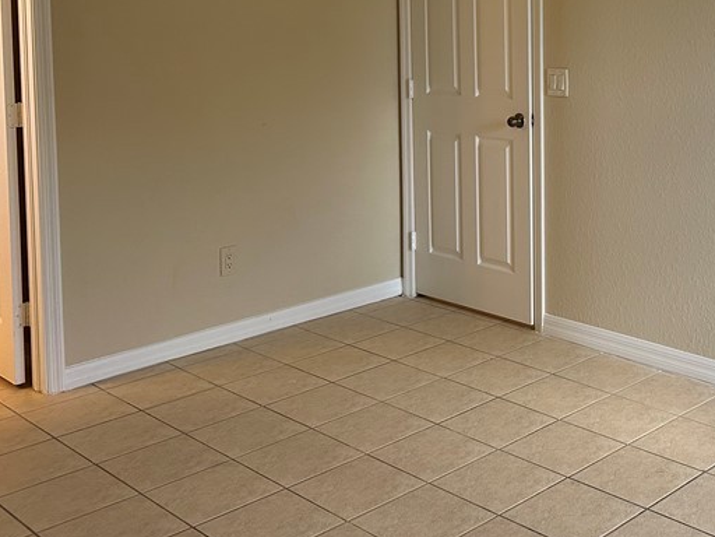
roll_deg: -0.3
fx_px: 991
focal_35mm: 48
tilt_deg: -3.8
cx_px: 577
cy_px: 74
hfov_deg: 38.1
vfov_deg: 29.3
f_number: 1.78
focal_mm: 6.86
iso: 200
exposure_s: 1/120
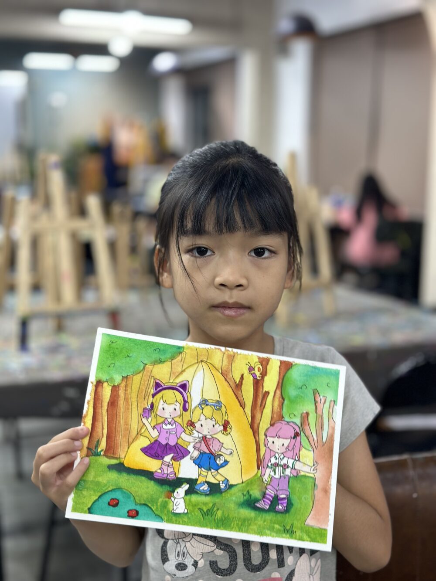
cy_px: 290
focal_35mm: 48
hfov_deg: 30.3
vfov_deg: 39.7
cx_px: 218
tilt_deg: -9.9
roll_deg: -0.6
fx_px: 806
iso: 100
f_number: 1.78
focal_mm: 6.86
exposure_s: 1/50
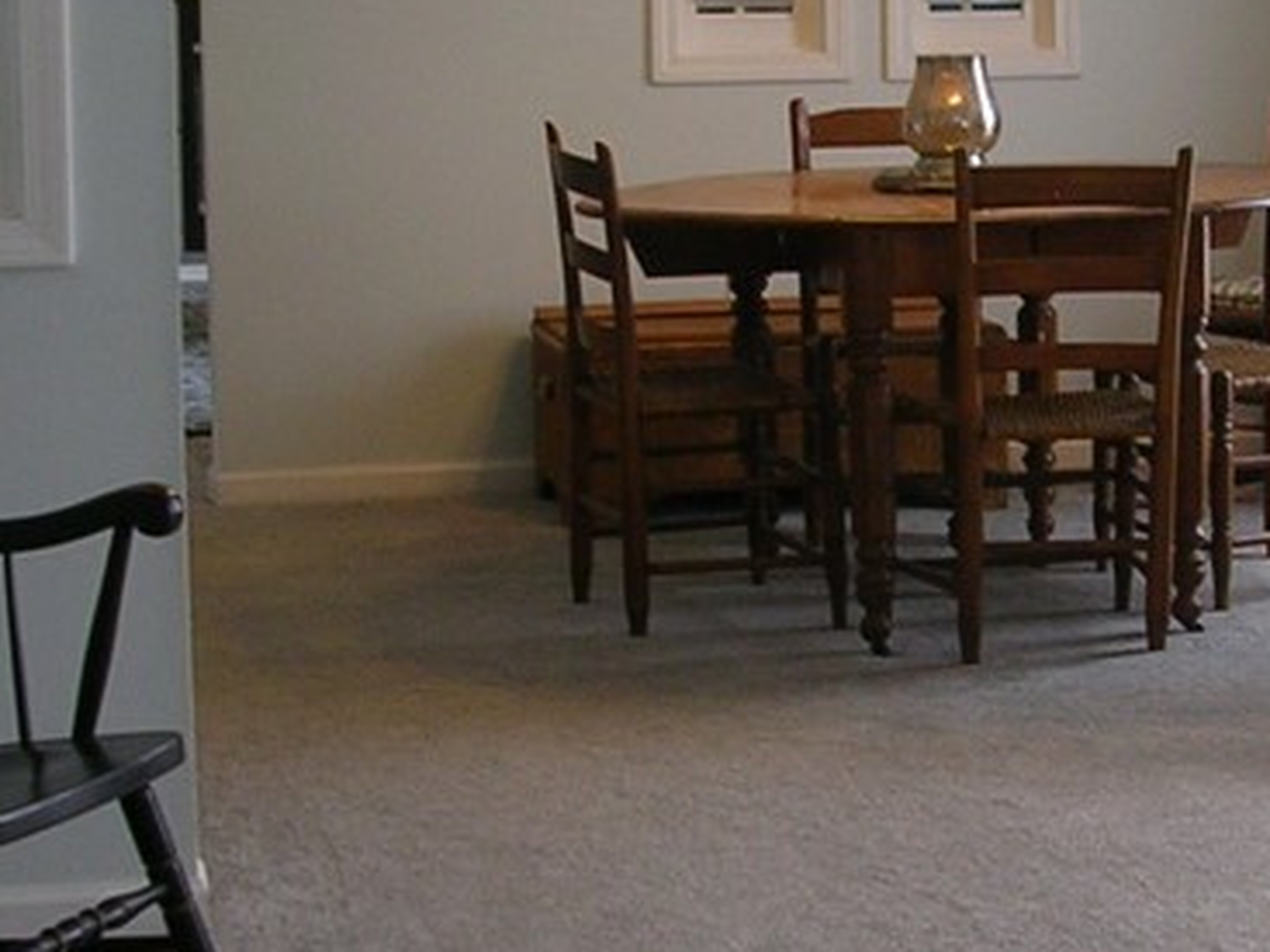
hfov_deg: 18.4
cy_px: 485
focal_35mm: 106
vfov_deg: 14.0
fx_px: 3888
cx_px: 969
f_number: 2.8
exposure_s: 1/53.9
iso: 50
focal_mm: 5.8
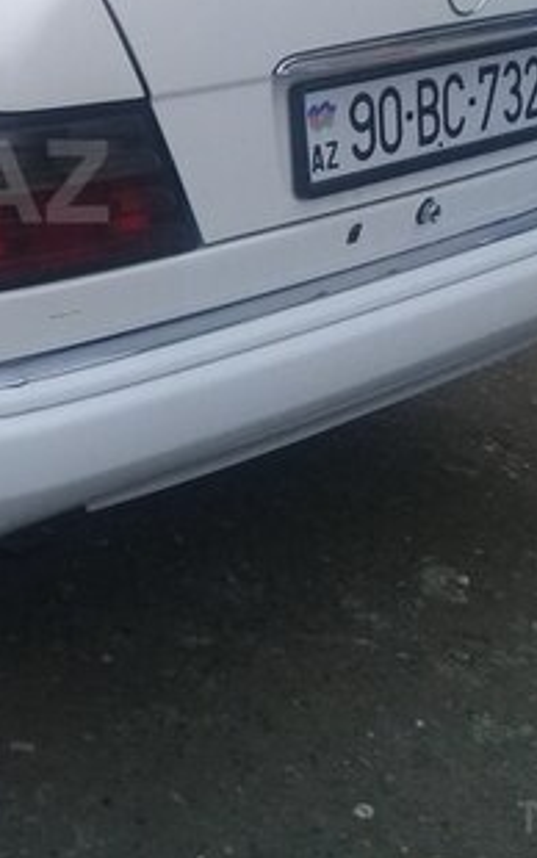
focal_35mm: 70
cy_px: 181
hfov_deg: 17.4
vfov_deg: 28.8
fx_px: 1638
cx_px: -174
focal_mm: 3.3
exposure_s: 1/301
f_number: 2.2
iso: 50
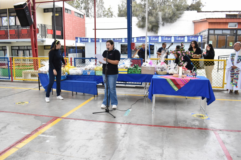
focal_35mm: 30
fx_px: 201
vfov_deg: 43.6
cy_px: 80
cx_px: 120
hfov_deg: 61.9
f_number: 5.6
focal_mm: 20
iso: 1600
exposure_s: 1/160
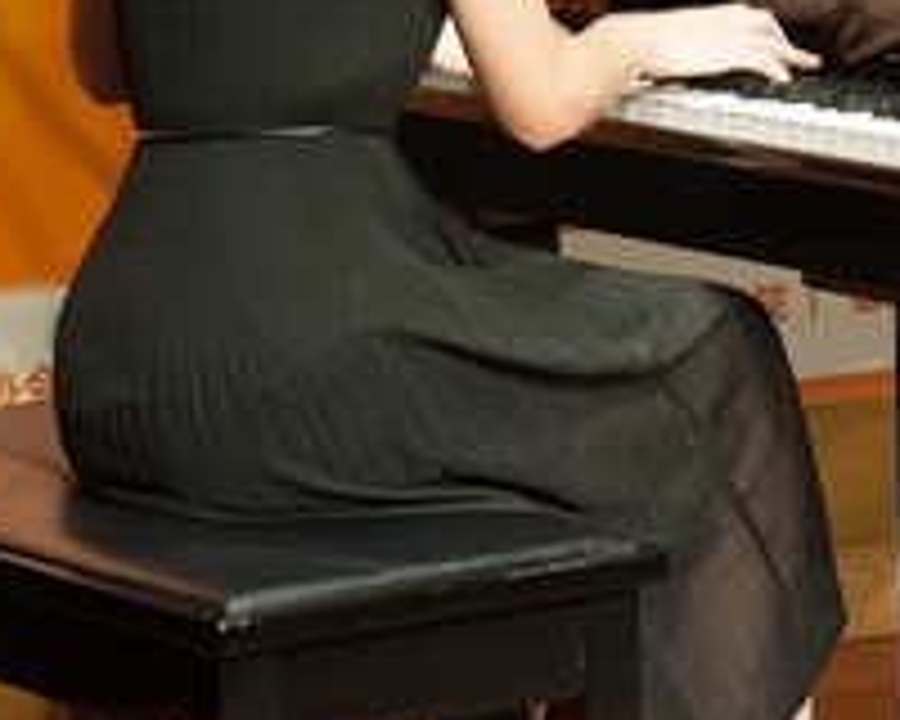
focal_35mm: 232
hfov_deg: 8.3
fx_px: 6180
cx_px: 945
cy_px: -122
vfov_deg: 6.6
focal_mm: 62
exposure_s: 1/100
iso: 2000
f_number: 5.6
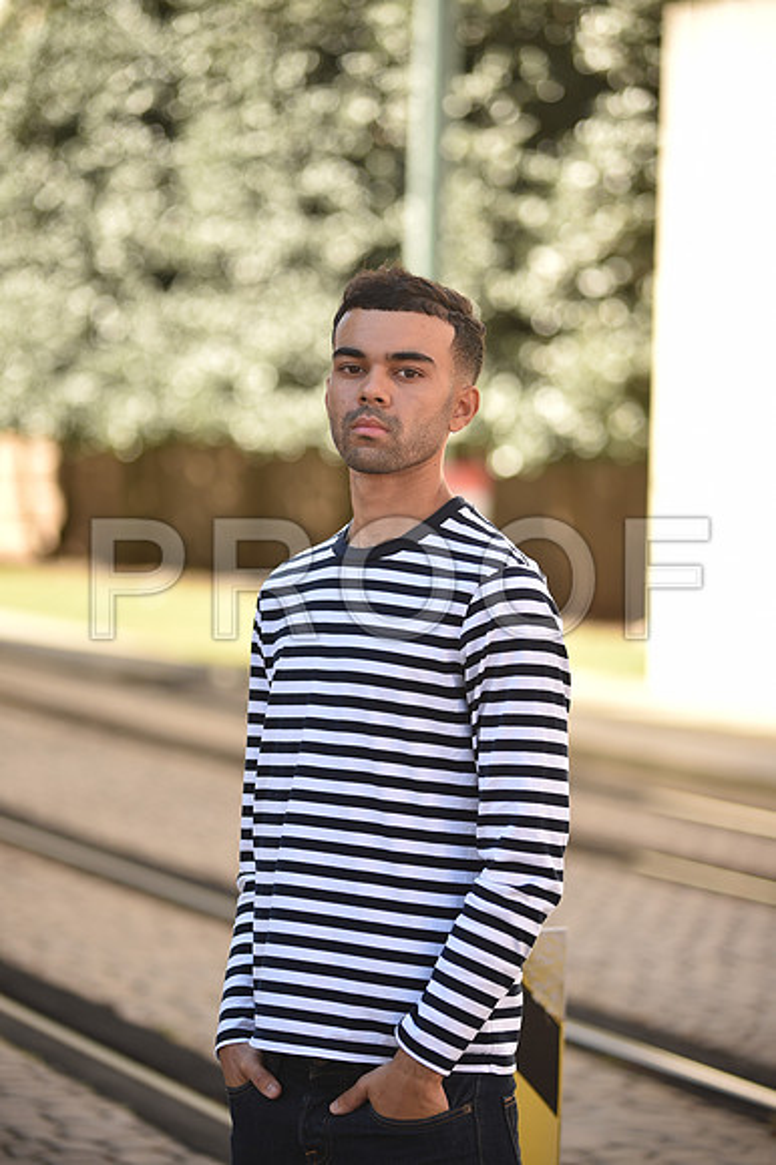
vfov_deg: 18.3
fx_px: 3625
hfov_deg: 12.2
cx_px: 388
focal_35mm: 112
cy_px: 582
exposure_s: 1/250
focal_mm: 112
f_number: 2.8
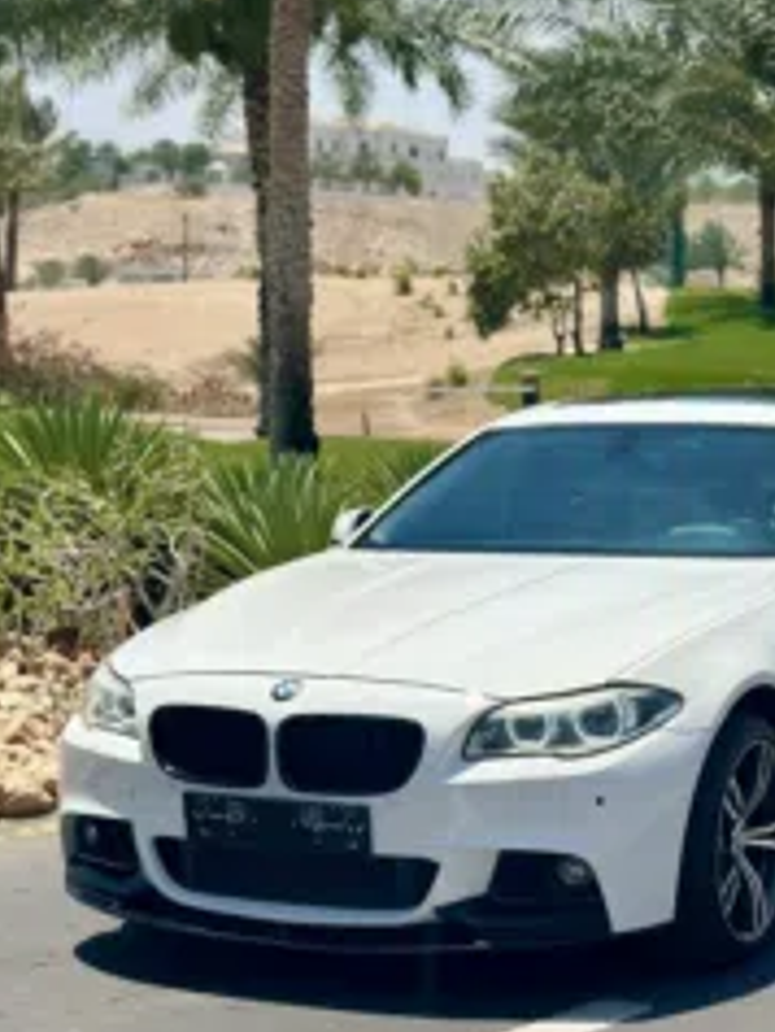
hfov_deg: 18.1
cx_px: 596
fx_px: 2416
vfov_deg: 24.1
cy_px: 592
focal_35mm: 81
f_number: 1.78
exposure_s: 1/8197
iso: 100
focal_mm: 6.86
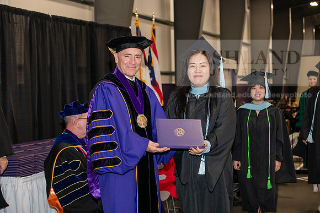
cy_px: 106
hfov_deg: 28.8
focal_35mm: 70
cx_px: 160
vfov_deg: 19.5
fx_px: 622
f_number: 5.6
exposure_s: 1/200
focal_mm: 70
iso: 2500
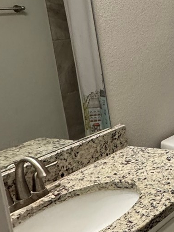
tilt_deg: -7.3
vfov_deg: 33.8
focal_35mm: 56
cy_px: 63
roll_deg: +5.4
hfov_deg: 20.4
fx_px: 375
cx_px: 292
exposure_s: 1/120
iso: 320
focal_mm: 2.22
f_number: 2.2
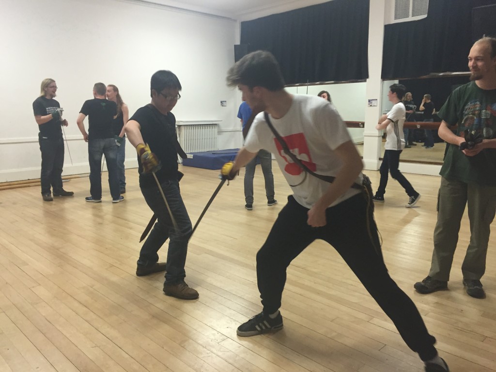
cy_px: 186
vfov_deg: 48.2
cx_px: 248
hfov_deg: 61.7
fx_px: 416
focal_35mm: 29
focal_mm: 4.15
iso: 160
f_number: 2.2
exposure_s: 1/33
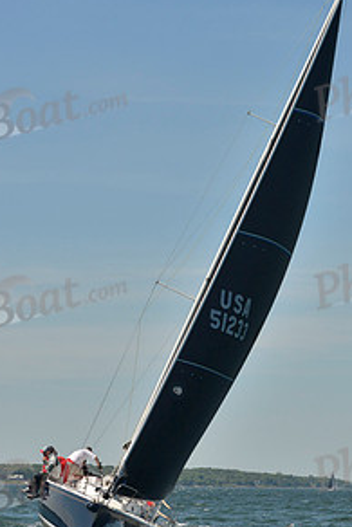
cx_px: 221
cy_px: 195
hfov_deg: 8.6
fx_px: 2329
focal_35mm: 159
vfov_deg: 12.9
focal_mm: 80
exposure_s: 1/1250
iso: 280
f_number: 9
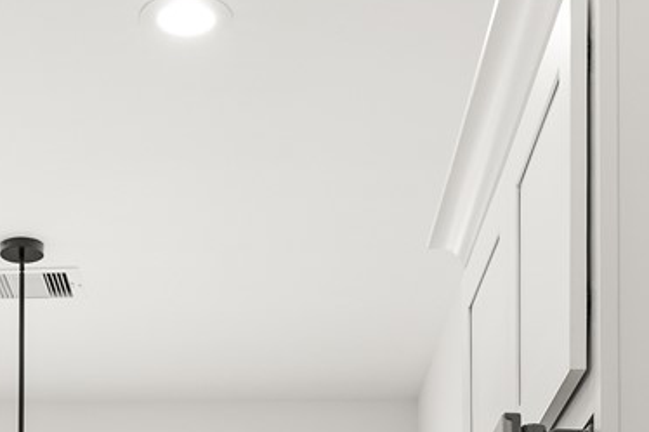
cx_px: 220
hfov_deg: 21.8
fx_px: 1676
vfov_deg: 12.5
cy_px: 926
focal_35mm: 93
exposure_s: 1/2.5
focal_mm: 16
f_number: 9
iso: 200
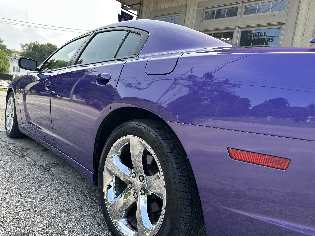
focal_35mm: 24
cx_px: 158
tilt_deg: -5.7
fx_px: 218
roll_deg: -7.8
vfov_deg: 56.8
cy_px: 118
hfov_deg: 71.6
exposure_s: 1/718
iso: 80
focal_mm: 6.86
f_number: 1.78
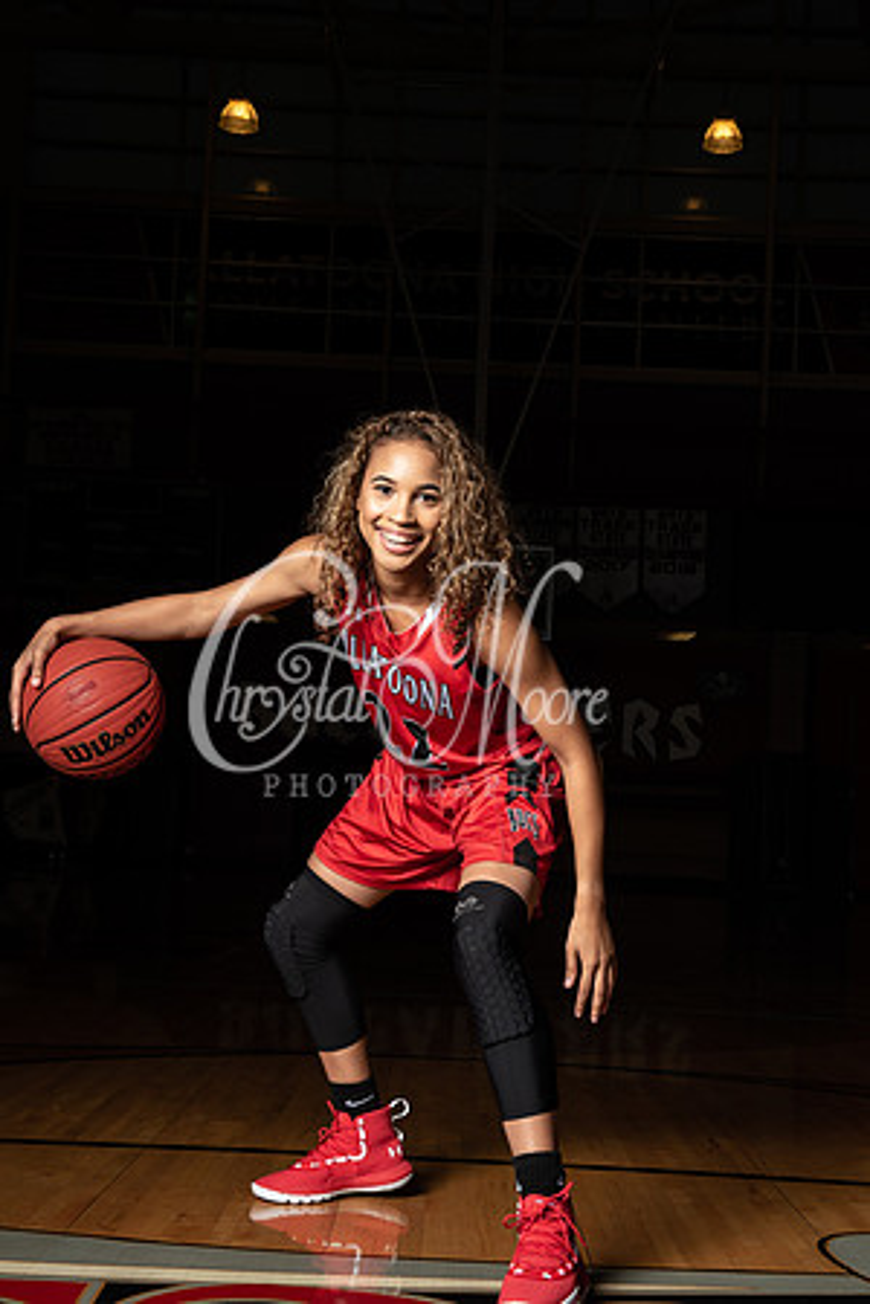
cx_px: 435
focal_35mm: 56
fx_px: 2030
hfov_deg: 24.2
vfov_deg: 35.6
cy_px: 652
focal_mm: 56
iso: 320
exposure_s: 1/200
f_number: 14
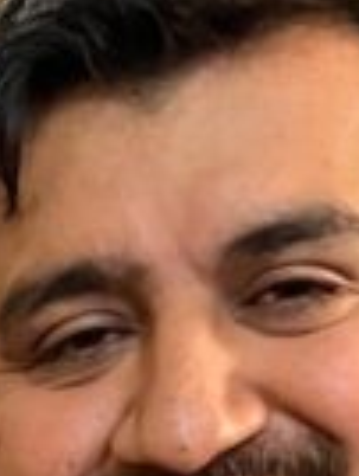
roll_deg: +0.4
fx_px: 2729
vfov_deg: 8.3
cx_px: -505
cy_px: 1474
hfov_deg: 7.1
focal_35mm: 198
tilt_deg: -17.1
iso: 250
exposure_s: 1/50
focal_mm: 5.1
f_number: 1.6
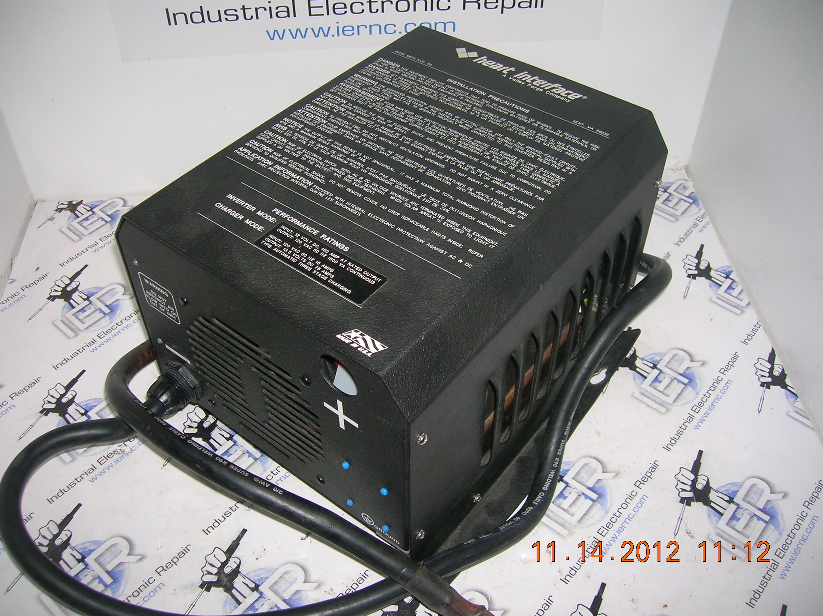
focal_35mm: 34
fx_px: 808
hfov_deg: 54.0
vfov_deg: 41.7
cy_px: 308
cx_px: 412
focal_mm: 5.7
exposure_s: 1/60.1
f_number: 2.9
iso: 50
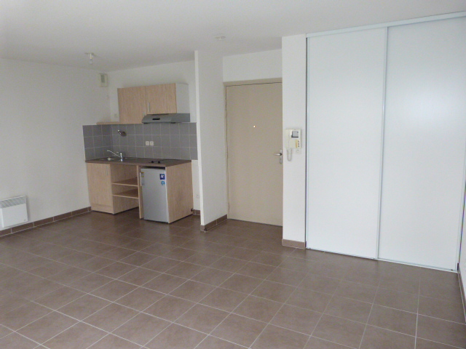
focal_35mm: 25
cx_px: 233
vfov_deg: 54.9
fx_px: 337
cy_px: 174
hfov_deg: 69.4
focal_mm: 4.5
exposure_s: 1/60
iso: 400
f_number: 2.8
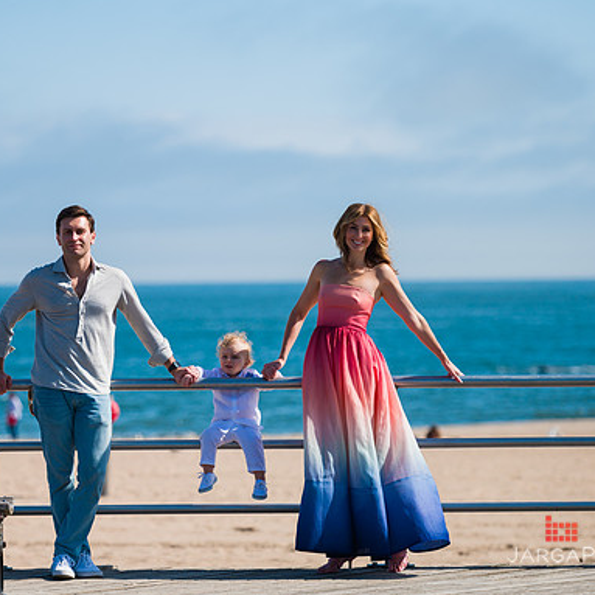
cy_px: 297
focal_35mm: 180
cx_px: 205
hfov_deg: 9.7
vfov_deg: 9.7
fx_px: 3500
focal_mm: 140
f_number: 3.2
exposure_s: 1/5000
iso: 200
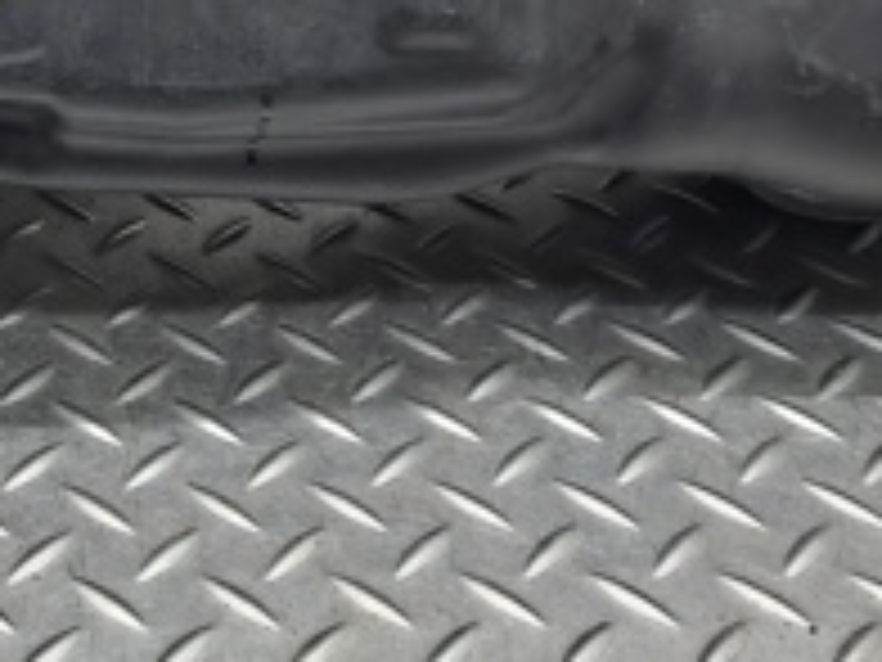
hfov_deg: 21.0
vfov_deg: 15.5
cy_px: -331
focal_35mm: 88
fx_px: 2242
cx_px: -117
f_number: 1.8
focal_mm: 4
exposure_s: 1/50
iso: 125
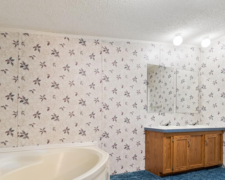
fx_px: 146
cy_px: 116
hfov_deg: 74.9
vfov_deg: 61.9
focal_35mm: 22
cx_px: 103
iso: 100
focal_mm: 10
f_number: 7.1
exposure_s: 1/3.33
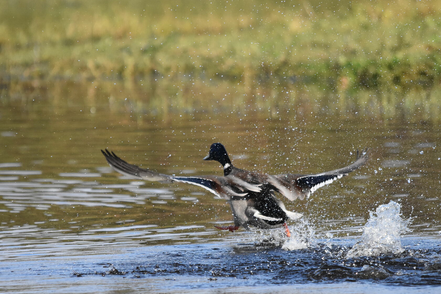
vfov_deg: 1.3
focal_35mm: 1072
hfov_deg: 1.9
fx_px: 13130
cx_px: 197
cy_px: 188
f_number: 8
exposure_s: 1/4000
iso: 1600
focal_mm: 500
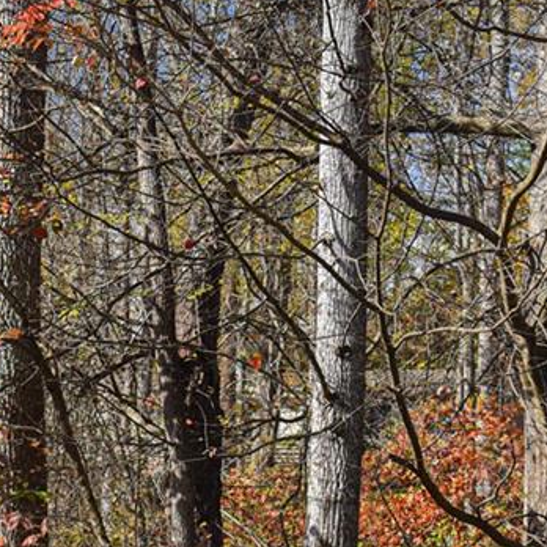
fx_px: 1698
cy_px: 444
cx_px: -248
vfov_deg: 18.1
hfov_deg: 16.8
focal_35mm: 95
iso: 400
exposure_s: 1/160
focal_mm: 38
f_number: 6.3
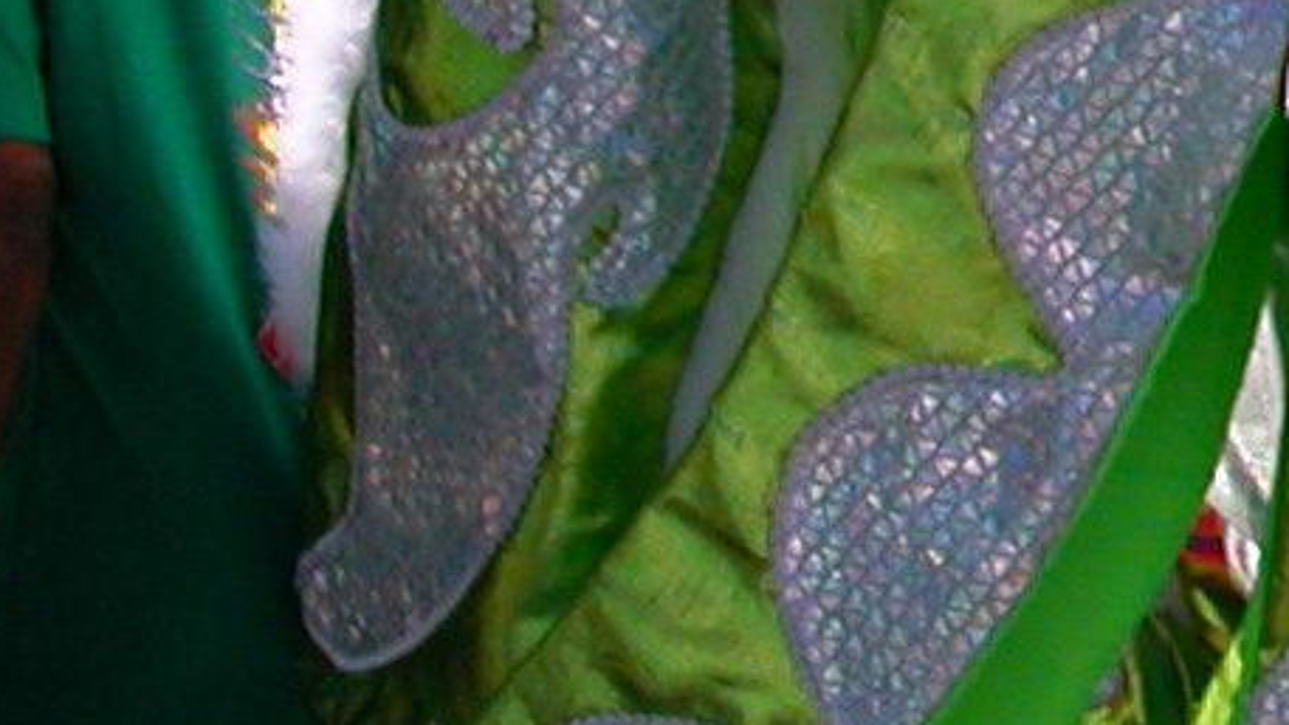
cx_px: 2217
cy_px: -353
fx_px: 4819
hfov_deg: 13.8
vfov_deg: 8.4
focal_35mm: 141
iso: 100
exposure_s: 1/371
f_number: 4.5
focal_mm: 5.6
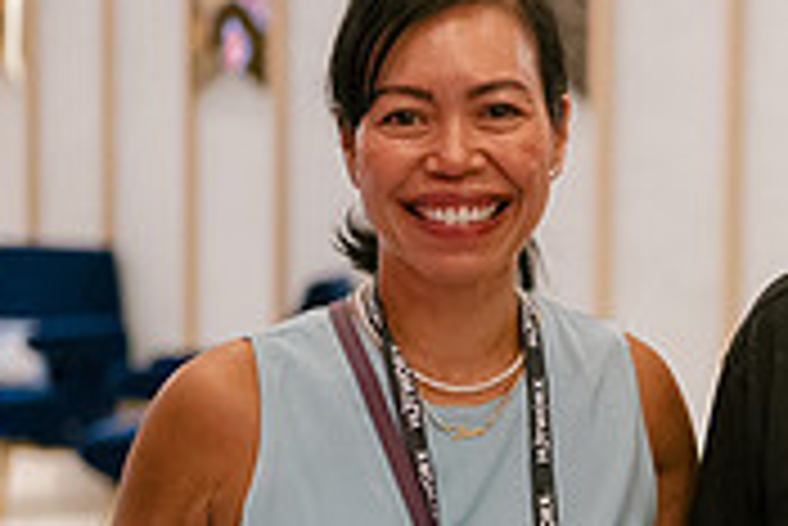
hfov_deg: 12.0
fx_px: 3636
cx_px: 1058
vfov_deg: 8.2
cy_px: 519
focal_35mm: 166
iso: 1600
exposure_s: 1/160
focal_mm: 50
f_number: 2.2
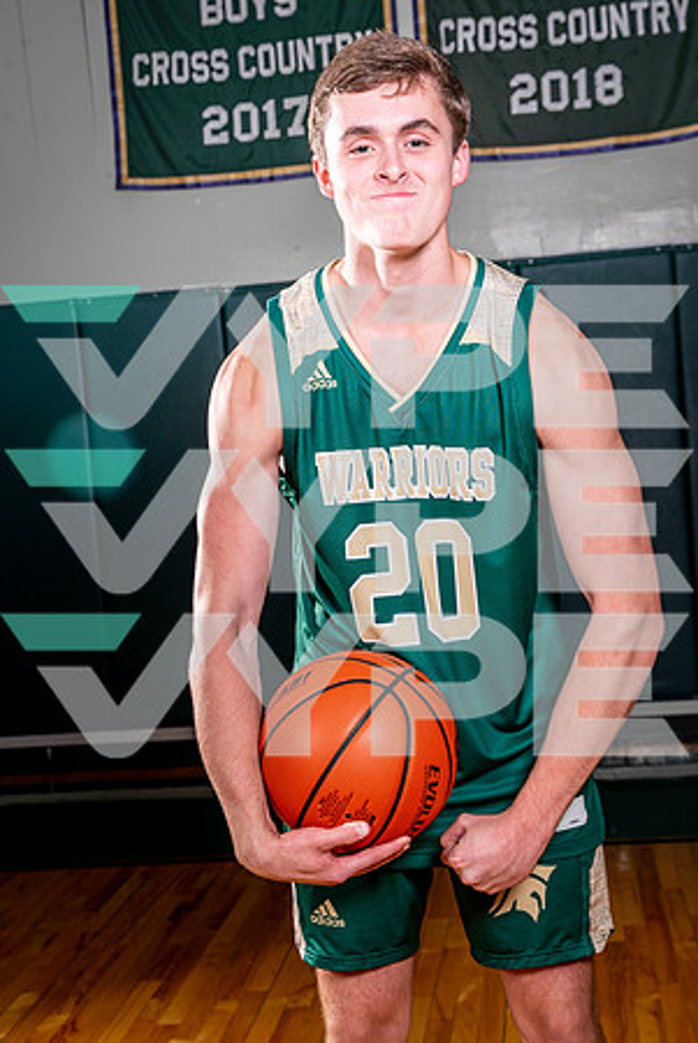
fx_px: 1509
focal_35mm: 52
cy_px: 522
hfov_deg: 26.0
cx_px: 349
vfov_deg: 38.2
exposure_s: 1/60
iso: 200
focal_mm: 52
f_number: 8
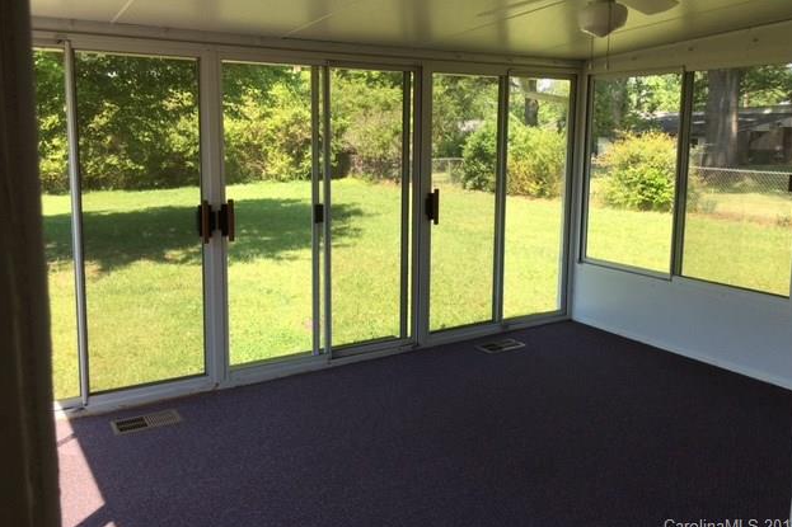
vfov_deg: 42.2
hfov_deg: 60.3
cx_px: 403
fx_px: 682
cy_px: 234
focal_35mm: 31
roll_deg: -0.1
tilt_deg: -7.4
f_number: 2.2
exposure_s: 1/418
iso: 25
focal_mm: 4.15
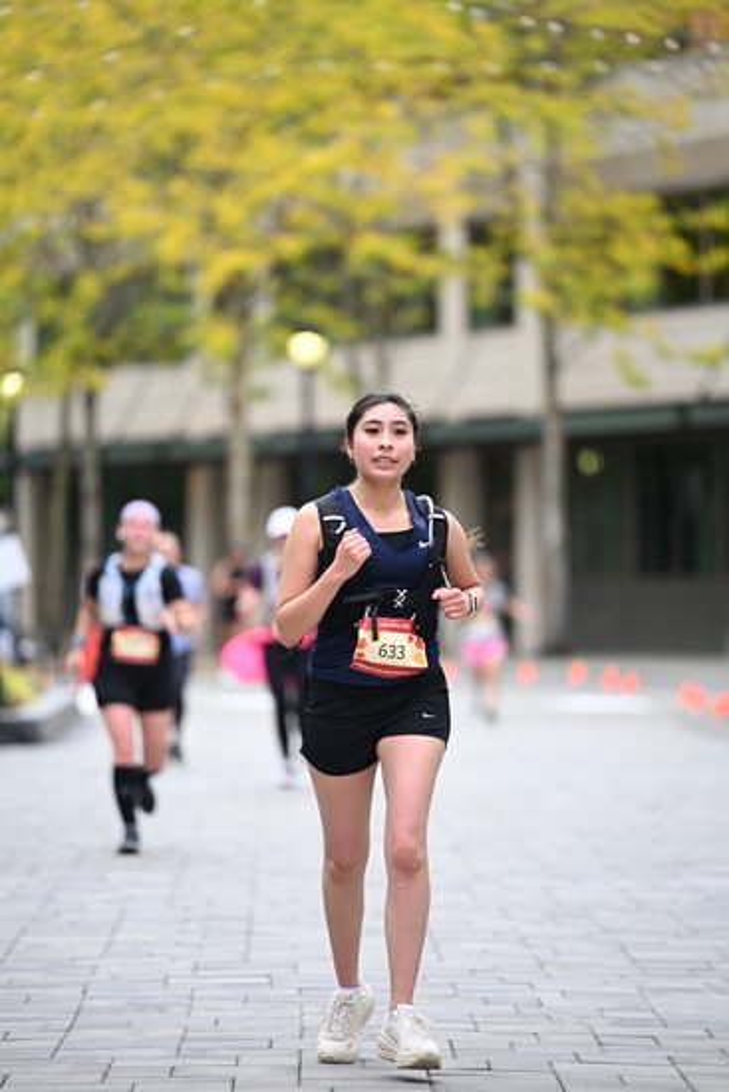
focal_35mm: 190
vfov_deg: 10.8
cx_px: 364
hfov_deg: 7.2
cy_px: 546
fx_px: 5767
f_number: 2.8
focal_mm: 190
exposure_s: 1/1600
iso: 640
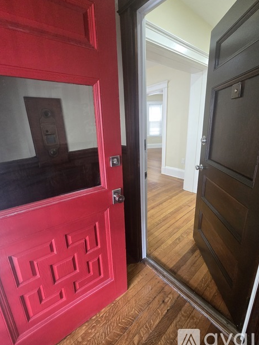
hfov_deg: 85.7
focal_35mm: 14
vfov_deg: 102.0
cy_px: 165
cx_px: 128
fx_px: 140
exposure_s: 1/60
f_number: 2.2
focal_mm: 2.2
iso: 400
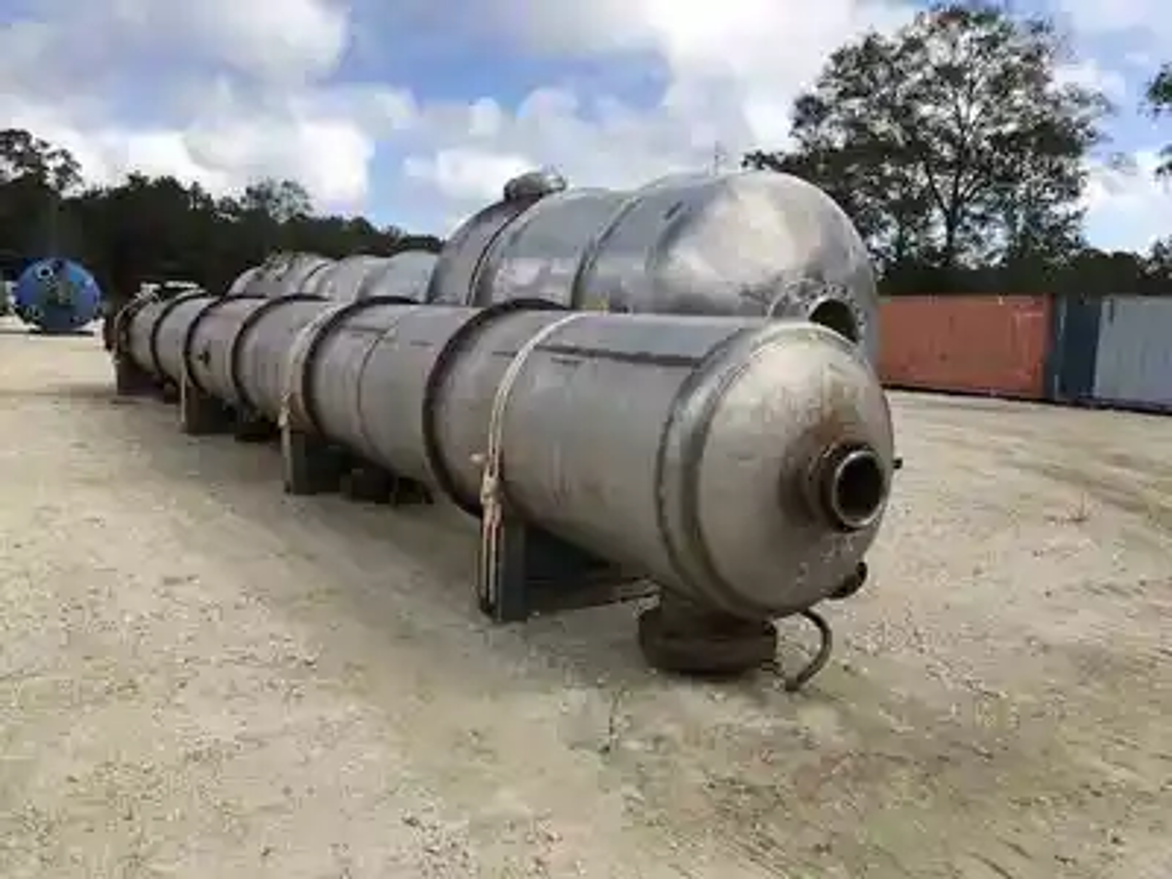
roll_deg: -4.3
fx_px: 948
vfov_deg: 49.7
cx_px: 586
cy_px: 440
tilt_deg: -5.1
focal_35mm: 28
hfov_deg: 63.4
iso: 20
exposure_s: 1/1808
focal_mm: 3.99
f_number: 1.8
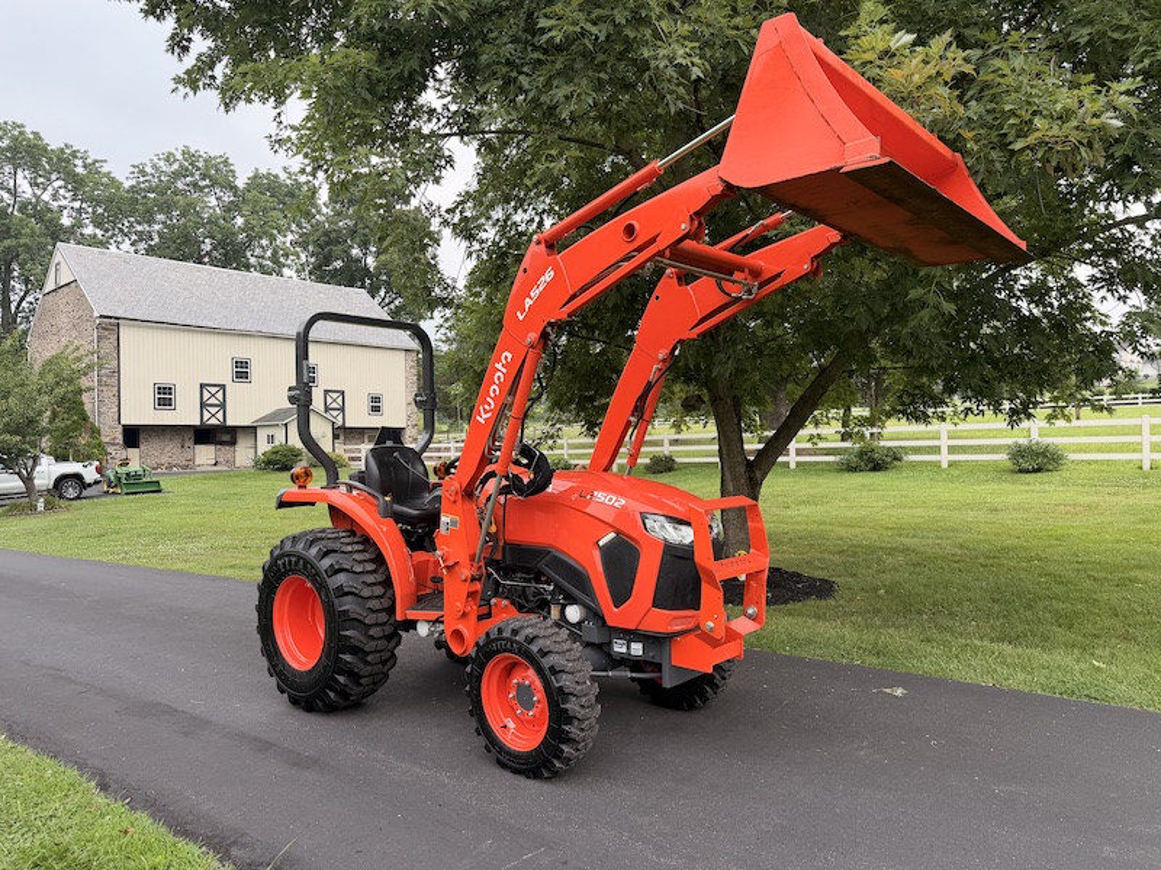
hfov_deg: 71.6
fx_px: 805
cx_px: 580
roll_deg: +0.3
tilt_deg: +3.6
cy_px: 435
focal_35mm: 24
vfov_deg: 56.8
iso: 100
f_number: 1.78
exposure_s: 1/1292
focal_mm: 6.76
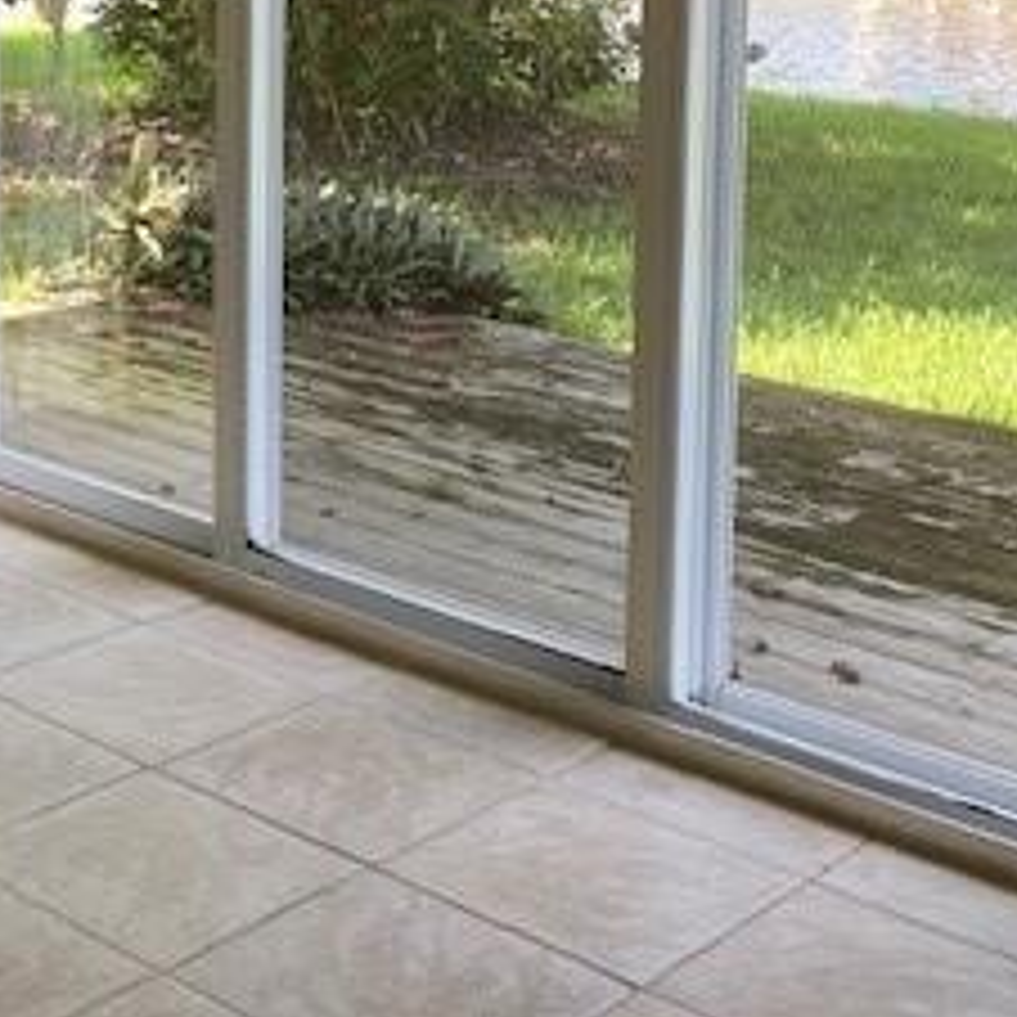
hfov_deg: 25.0
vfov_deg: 25.3
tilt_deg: -4.7
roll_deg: +0.4
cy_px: 14
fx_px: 2161
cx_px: -40
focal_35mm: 65
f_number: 1.8
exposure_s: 1/121
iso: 50
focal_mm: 4.25
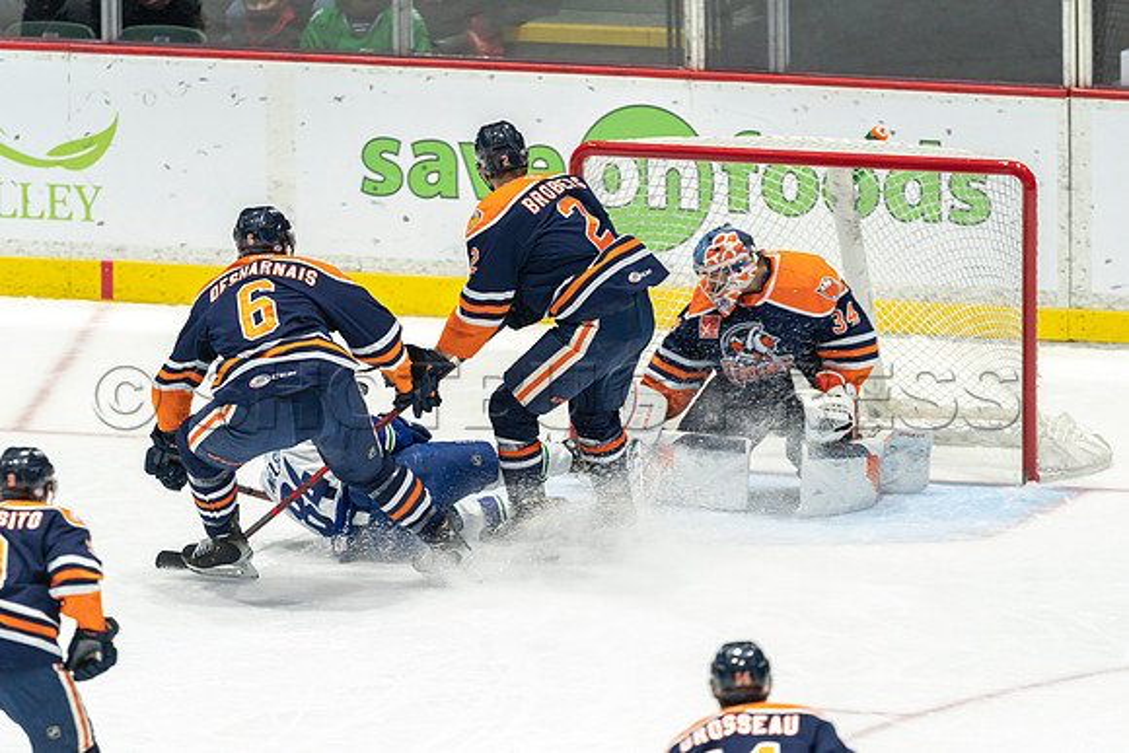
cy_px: 376
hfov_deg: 3.4
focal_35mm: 600
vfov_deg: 2.3
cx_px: 564
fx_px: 18820
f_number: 4
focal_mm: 600
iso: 1600
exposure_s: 1/640
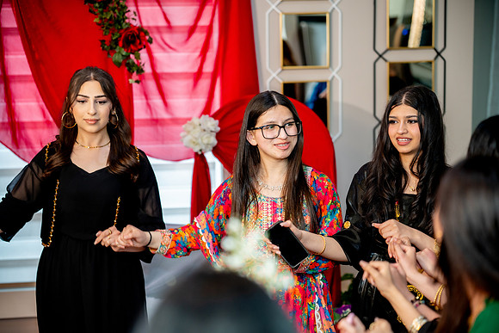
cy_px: 166
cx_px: 250
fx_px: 1012
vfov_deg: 18.7
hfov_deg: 27.7
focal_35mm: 73
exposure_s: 1/200
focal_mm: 73
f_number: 2
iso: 800
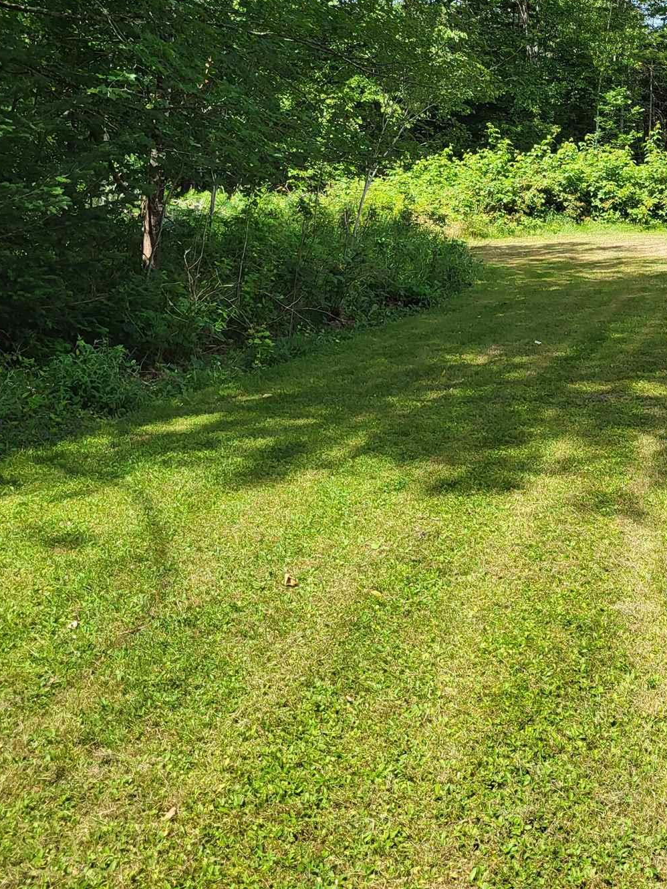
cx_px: 569
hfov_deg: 31.0
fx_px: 1156
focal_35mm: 45
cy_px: 184
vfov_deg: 40.4
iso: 40
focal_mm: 5.4
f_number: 1.8
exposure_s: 1/1108
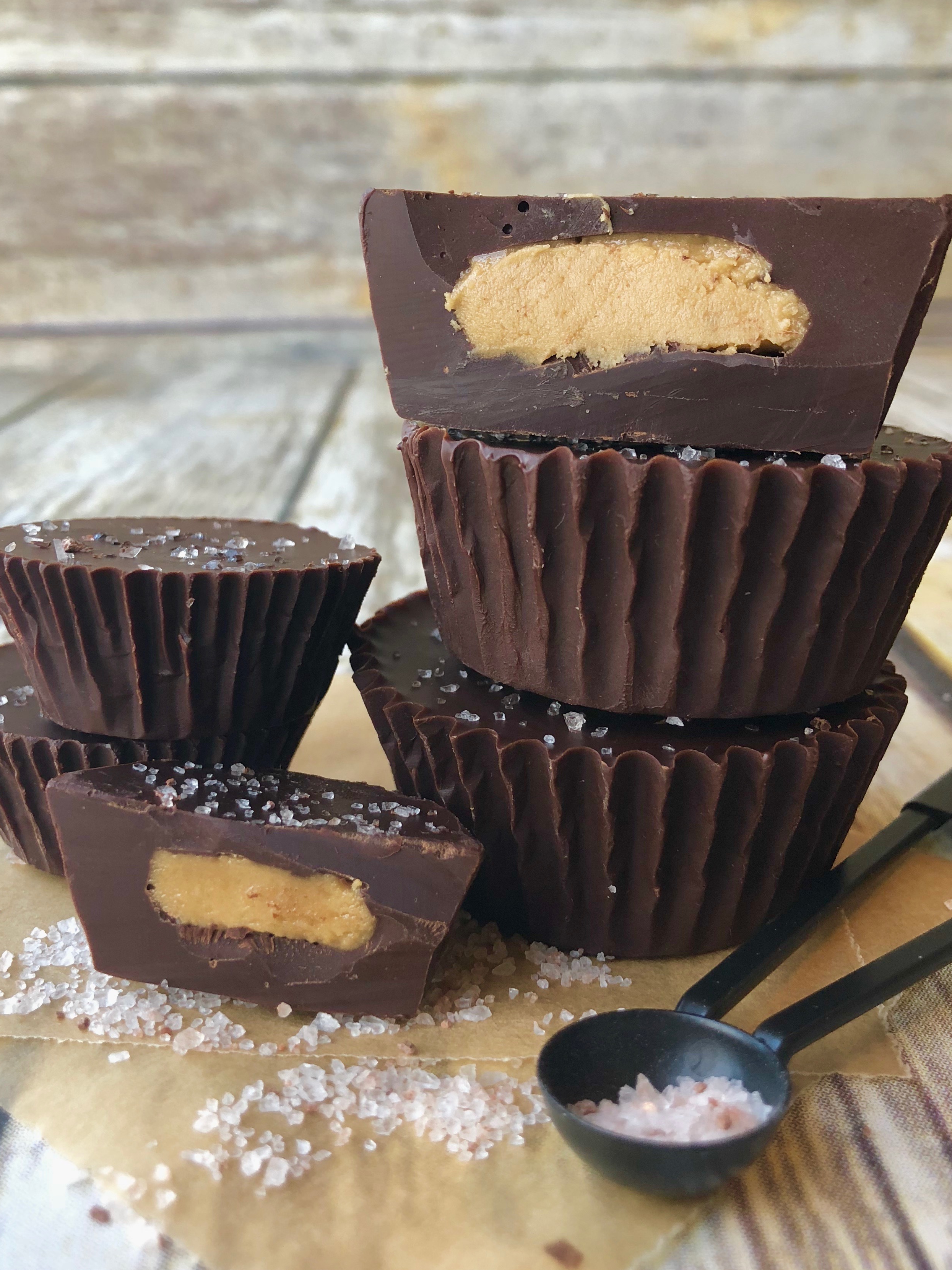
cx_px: 442
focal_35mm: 34
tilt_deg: -16.9
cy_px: 584
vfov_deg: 53.9
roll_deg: +1.7
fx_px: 1247
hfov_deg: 41.8
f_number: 1.8
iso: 40
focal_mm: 3.99
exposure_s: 1/30
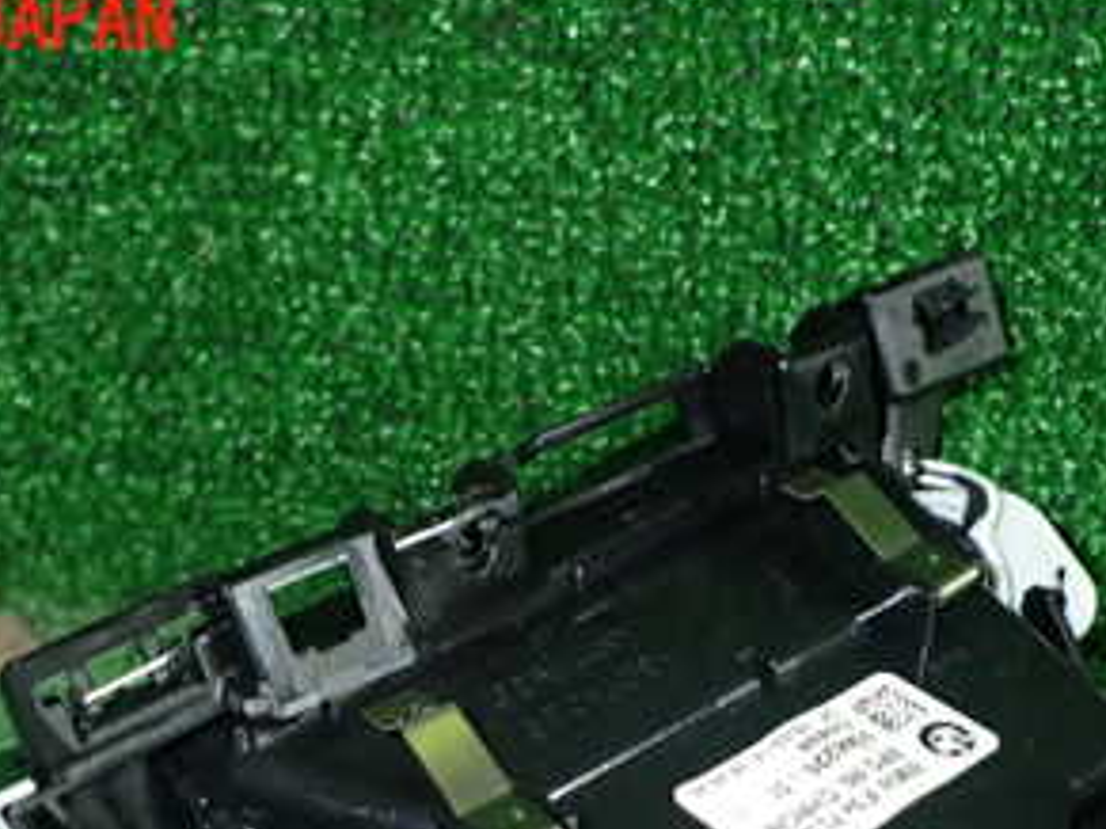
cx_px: 623
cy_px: 833
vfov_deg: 21.4
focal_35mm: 66
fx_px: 2108
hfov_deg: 29.4
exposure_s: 1/30
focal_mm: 5.79
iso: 500
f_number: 7.1
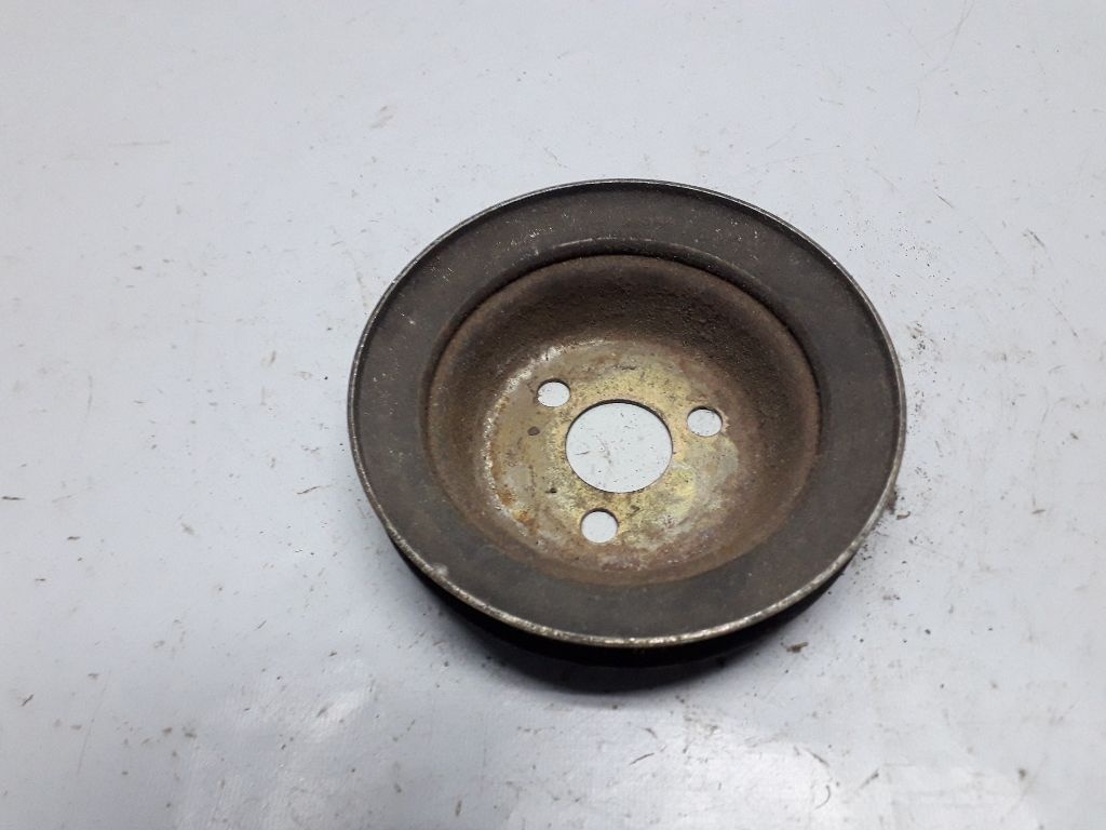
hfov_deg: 65.3
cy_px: 415
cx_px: 553
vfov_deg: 51.4
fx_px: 863
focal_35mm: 27
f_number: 1.9
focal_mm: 3.6
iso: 200
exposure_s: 1/33
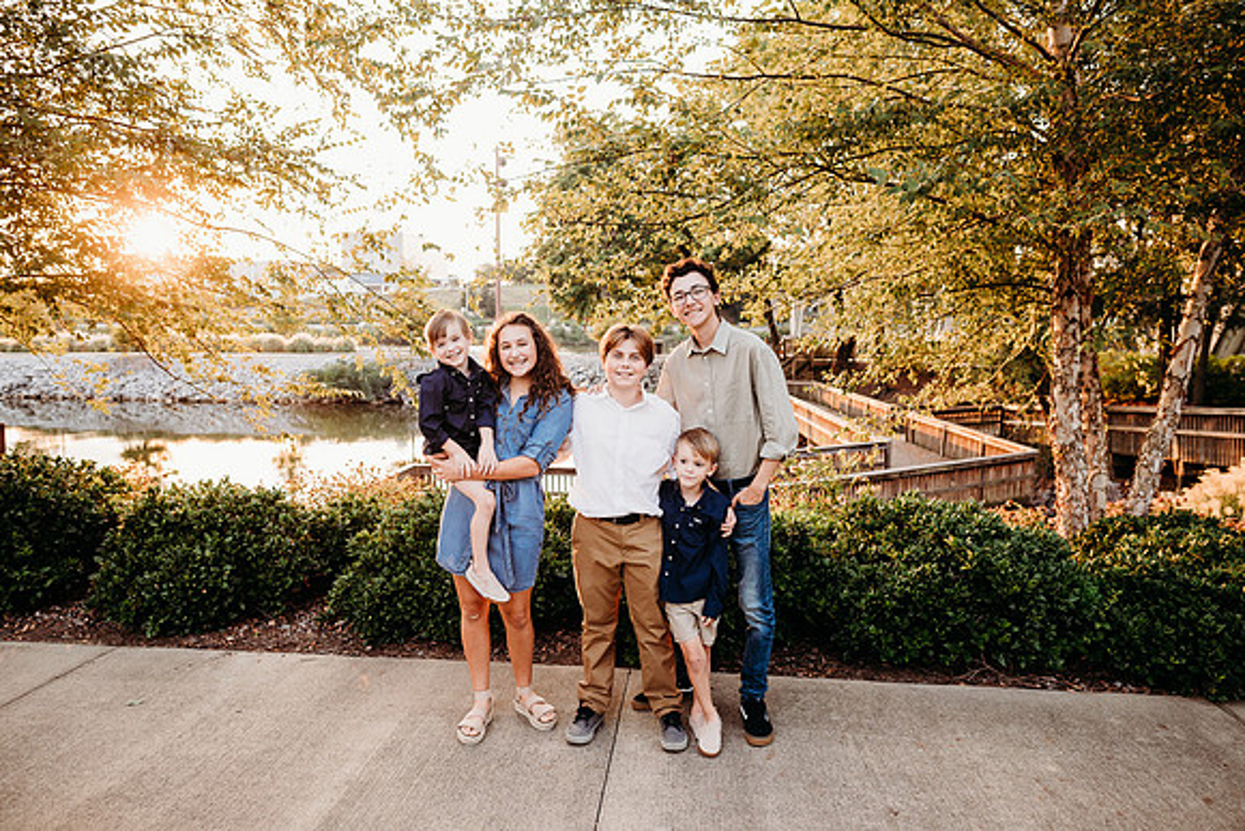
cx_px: 622
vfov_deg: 53.2
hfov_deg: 73.7
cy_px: 416
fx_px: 830
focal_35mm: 24
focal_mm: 24
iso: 320
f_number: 3.2
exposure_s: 1/200
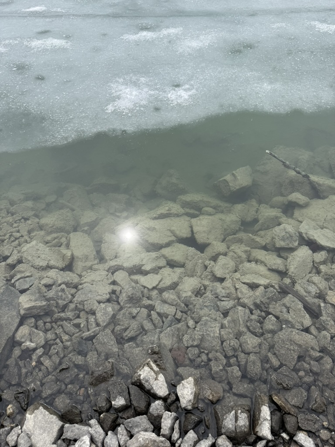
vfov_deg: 71.6
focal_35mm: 24
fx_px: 310
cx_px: 168
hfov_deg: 56.8
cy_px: 224
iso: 80
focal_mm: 6.76
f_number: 1.78
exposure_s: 1/3584
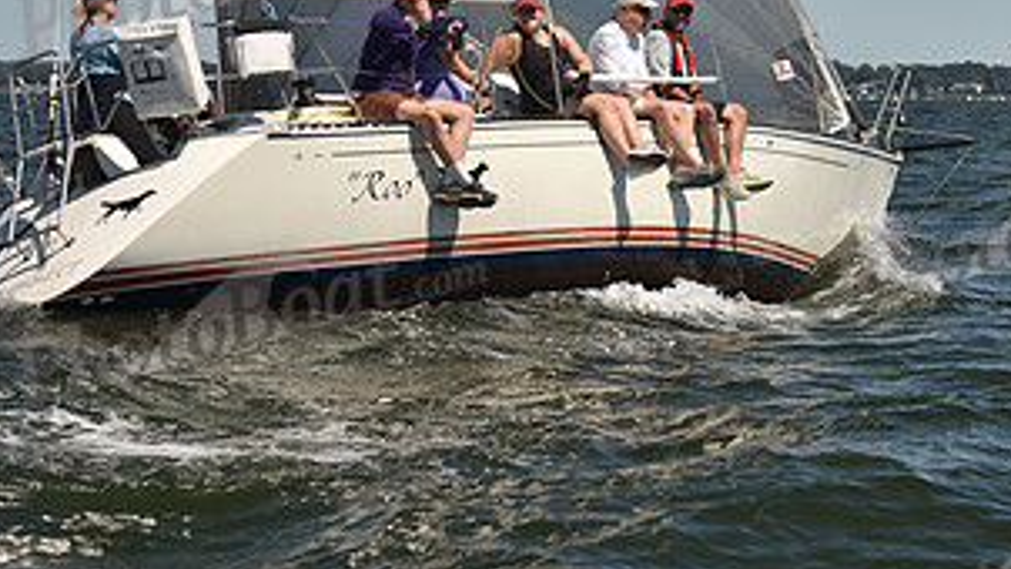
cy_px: 99
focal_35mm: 141
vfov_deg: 8.6
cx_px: 663
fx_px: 3781
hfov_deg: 15.2
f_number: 4.5
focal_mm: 70
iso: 250
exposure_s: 1/1250
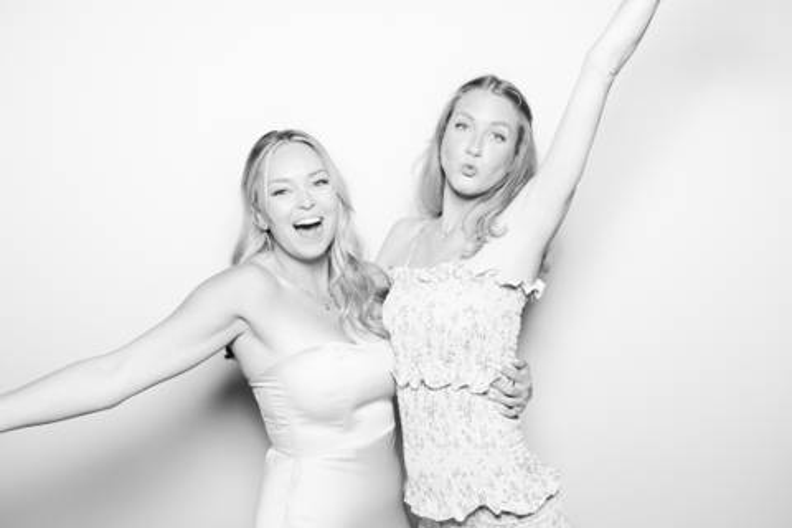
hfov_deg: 53.1
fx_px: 792
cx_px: 396
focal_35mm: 36
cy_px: 264
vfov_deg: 36.9
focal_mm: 24
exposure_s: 1/125
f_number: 7.1
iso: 320
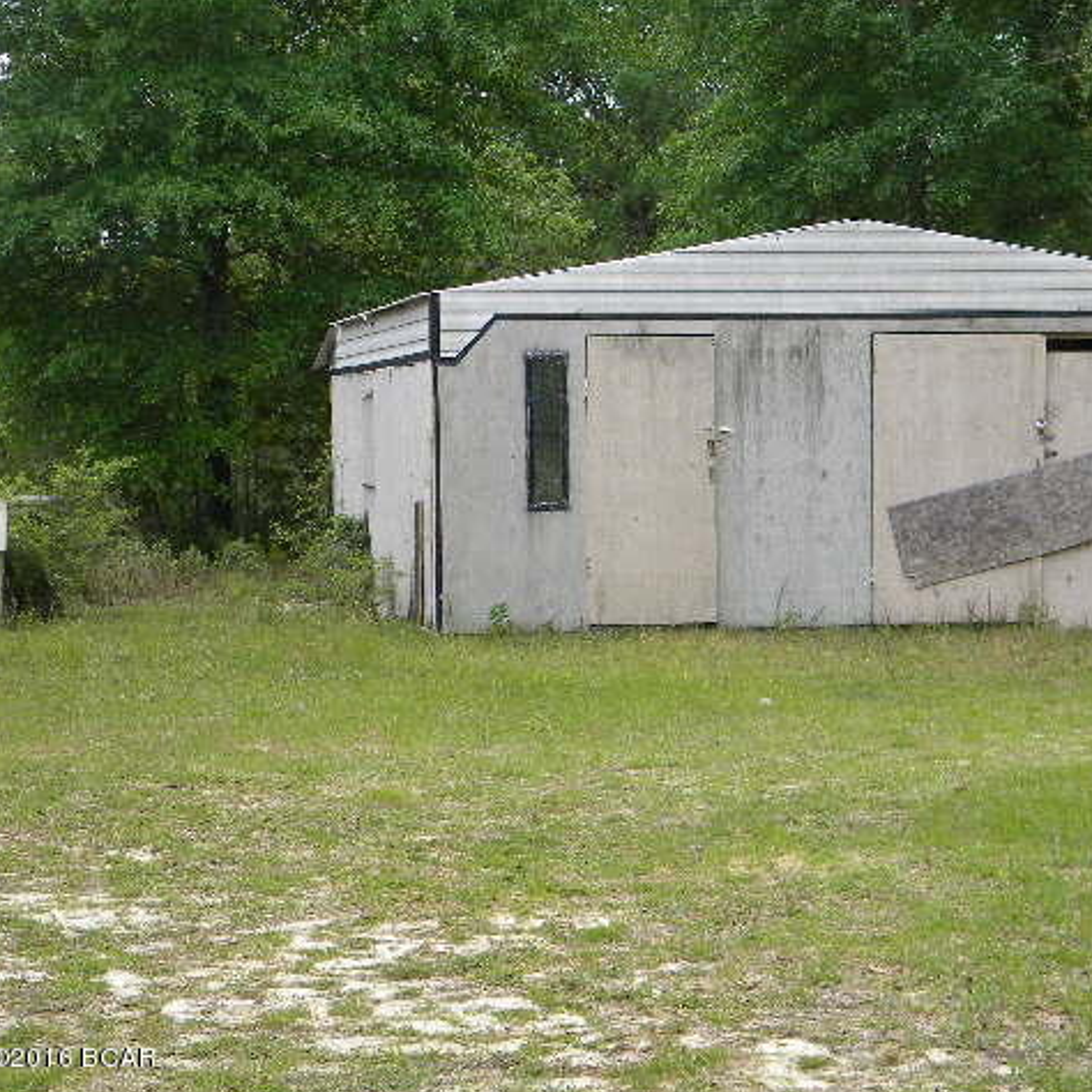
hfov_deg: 21.6
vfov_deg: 21.7
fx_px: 2855
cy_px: 551
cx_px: 712
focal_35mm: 80
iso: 222
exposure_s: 1/499
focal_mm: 12.2
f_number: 4.3
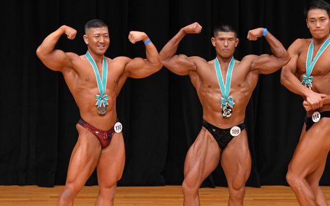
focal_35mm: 351
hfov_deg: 6.0
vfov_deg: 3.7
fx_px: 3156
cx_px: 203
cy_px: 138
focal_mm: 150
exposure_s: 1/400
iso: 3200
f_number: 5.6
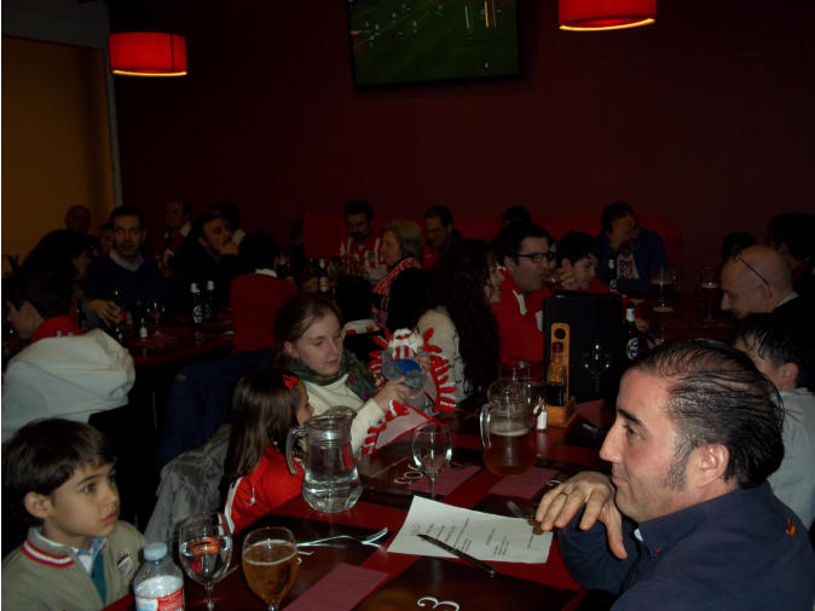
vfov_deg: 39.6
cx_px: 408
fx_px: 847
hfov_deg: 51.4
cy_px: 306
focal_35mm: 36
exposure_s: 1/30
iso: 80
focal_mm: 6.5
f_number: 3.1
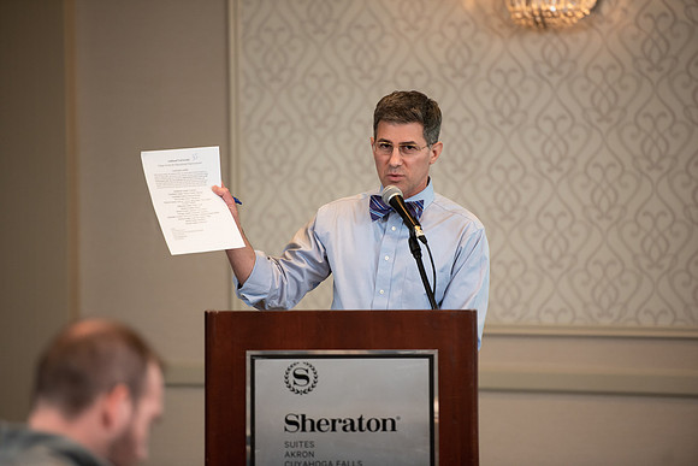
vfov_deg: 6.9
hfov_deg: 10.3
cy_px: 233
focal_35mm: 200
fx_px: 3879
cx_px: 349
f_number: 3.2
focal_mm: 200
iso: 1250
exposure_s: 1/200
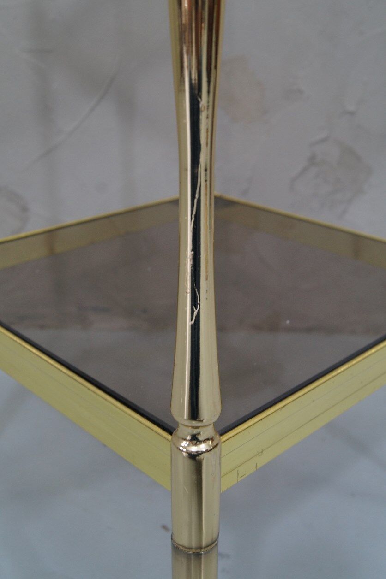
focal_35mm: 42
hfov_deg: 31.9
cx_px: 193
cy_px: 290
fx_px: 676
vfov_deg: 46.4
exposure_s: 1/10
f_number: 8
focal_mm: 28
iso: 400
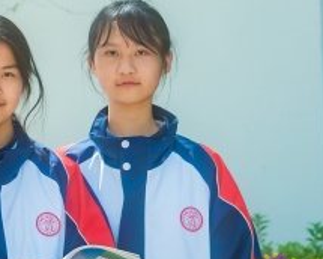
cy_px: 199
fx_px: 1807
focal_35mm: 189
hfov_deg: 9.9
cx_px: -152
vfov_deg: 8.2
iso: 800
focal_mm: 48
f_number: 4
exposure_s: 1/1600
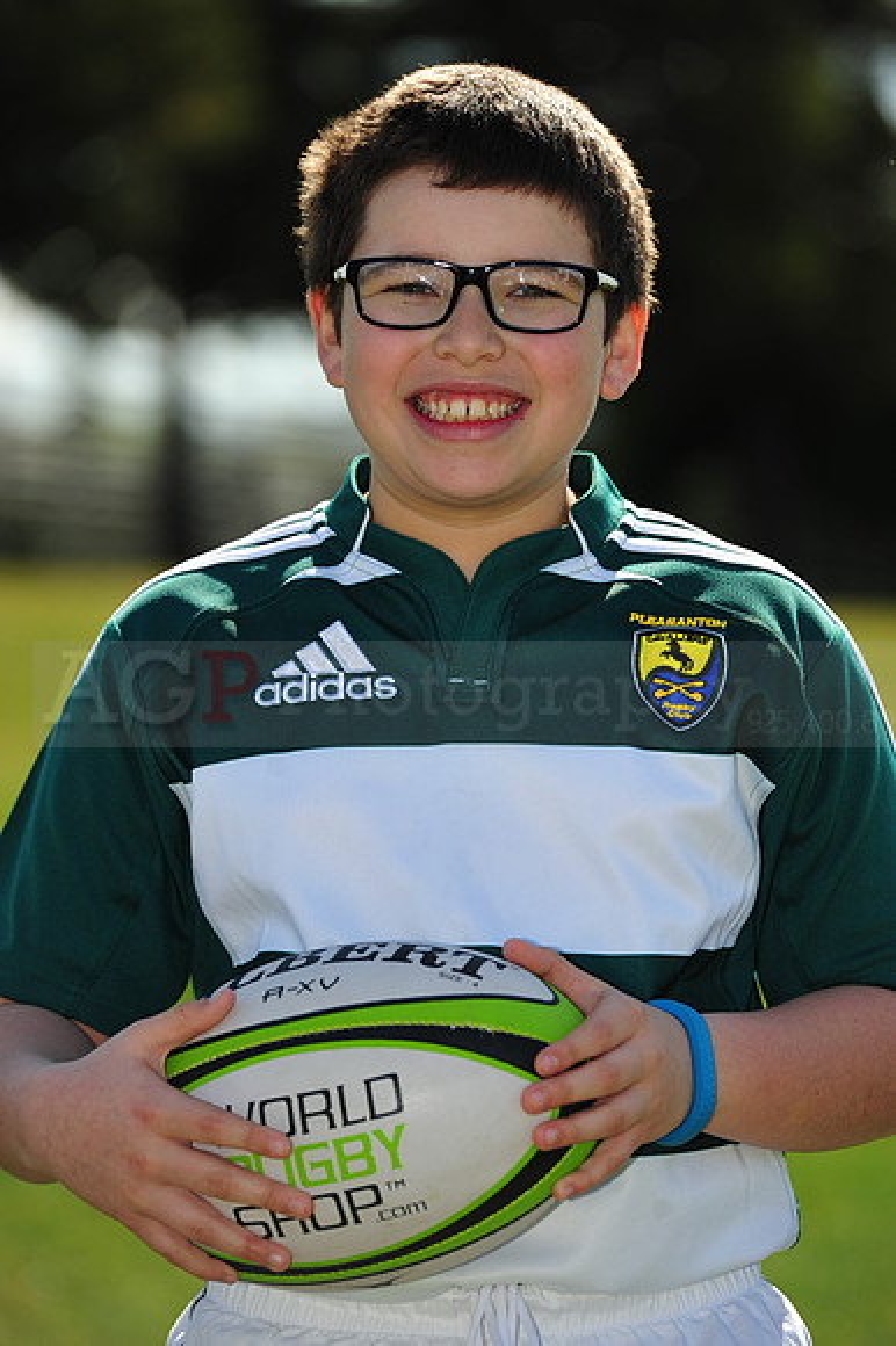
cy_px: 673
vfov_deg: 10.3
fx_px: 7475
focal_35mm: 200
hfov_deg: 6.9
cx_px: 448
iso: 200
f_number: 4.5
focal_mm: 200
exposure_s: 1/1000
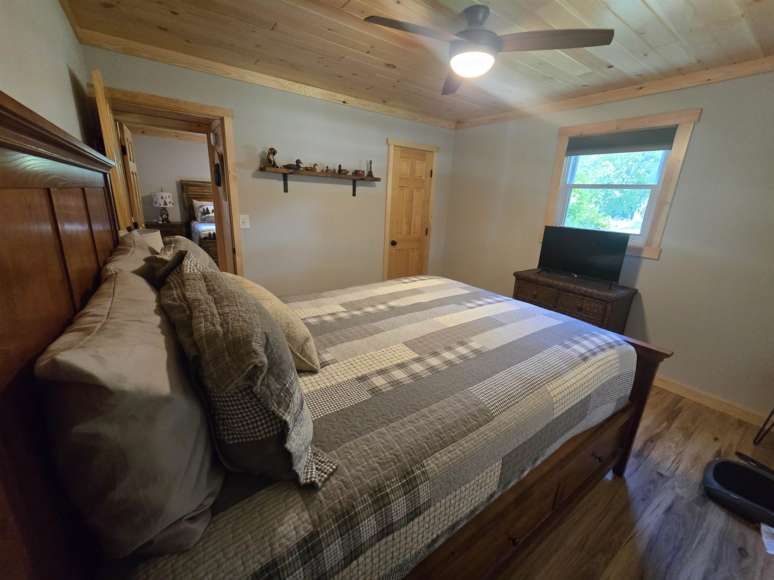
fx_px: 291
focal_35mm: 13
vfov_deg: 89.9
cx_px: 387
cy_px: 290
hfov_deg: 106.2
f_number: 2.2
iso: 800
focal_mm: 2.2
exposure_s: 1/60
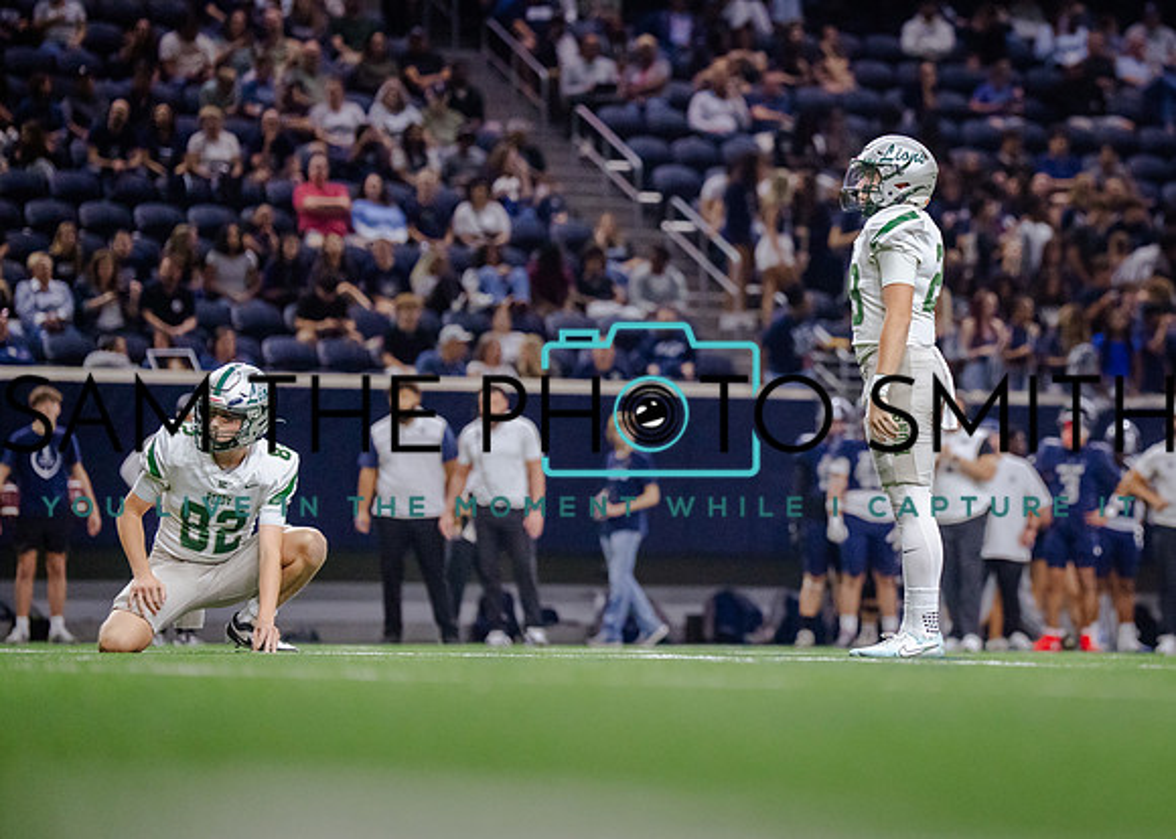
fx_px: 7973
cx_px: 865
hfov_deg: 8.4
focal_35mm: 239
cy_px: 349
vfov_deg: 6.0
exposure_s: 1/1250
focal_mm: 163
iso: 3200
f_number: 2.8
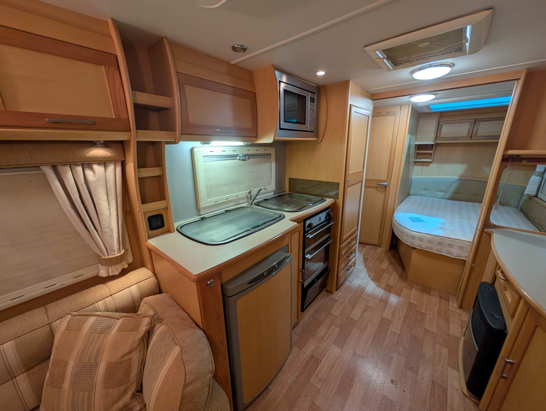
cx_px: 273
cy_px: 206
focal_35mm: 12
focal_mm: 2.02
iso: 154
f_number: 1.7
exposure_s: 1/33.3
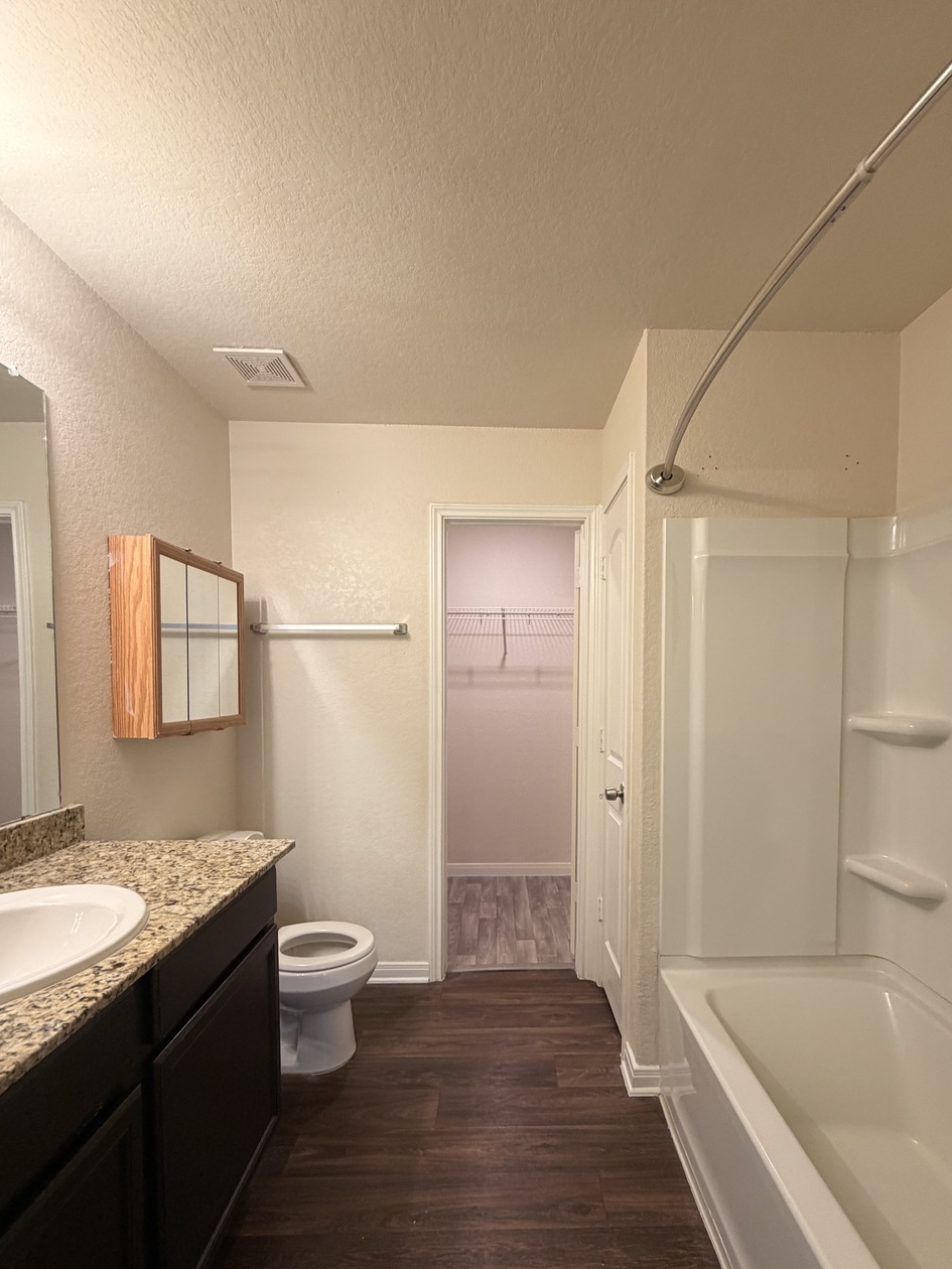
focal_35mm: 16
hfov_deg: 77.9
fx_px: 587
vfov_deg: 94.0
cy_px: 712
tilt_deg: -2.4
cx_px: 517
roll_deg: +0.3
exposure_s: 1/60
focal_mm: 2.22
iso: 250
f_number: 2.2
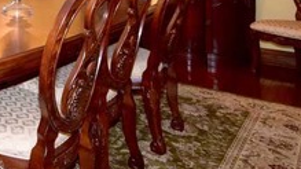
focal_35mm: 55
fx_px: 439
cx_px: -85
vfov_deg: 19.9
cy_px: -57
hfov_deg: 30.4
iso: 1600
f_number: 7.1
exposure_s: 1/60
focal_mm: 12
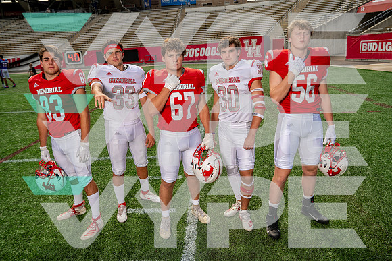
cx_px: 196
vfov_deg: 43.6
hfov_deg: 61.9
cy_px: 130
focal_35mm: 30
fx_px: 327
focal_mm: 30
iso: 100
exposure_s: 1/500
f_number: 5.6
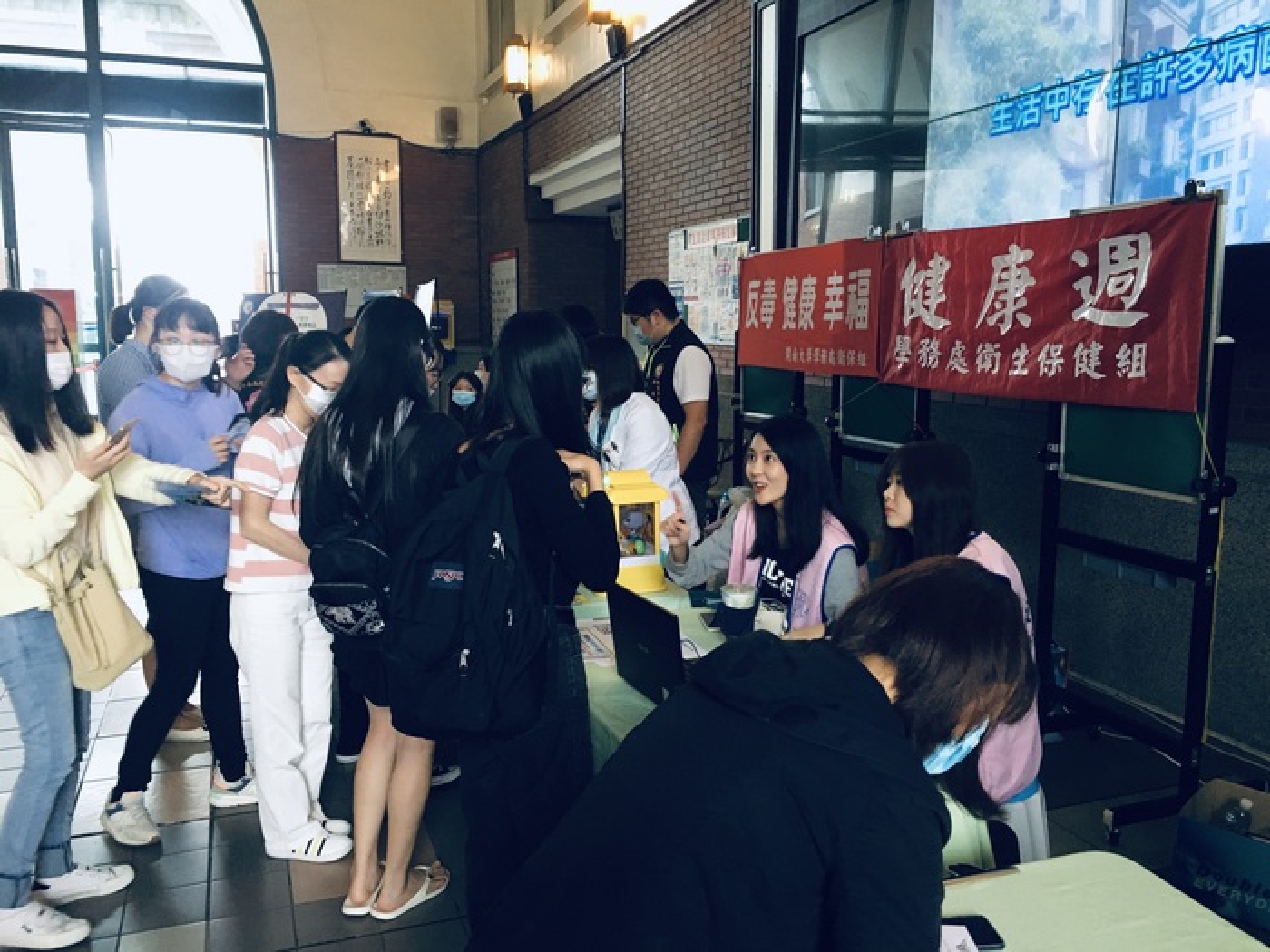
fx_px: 1064
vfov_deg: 48.2
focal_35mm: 29
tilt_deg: -7.3
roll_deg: -1.0
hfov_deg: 61.7
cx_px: 635
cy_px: 476
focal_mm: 4.15
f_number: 2.2
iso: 160
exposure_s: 1/30
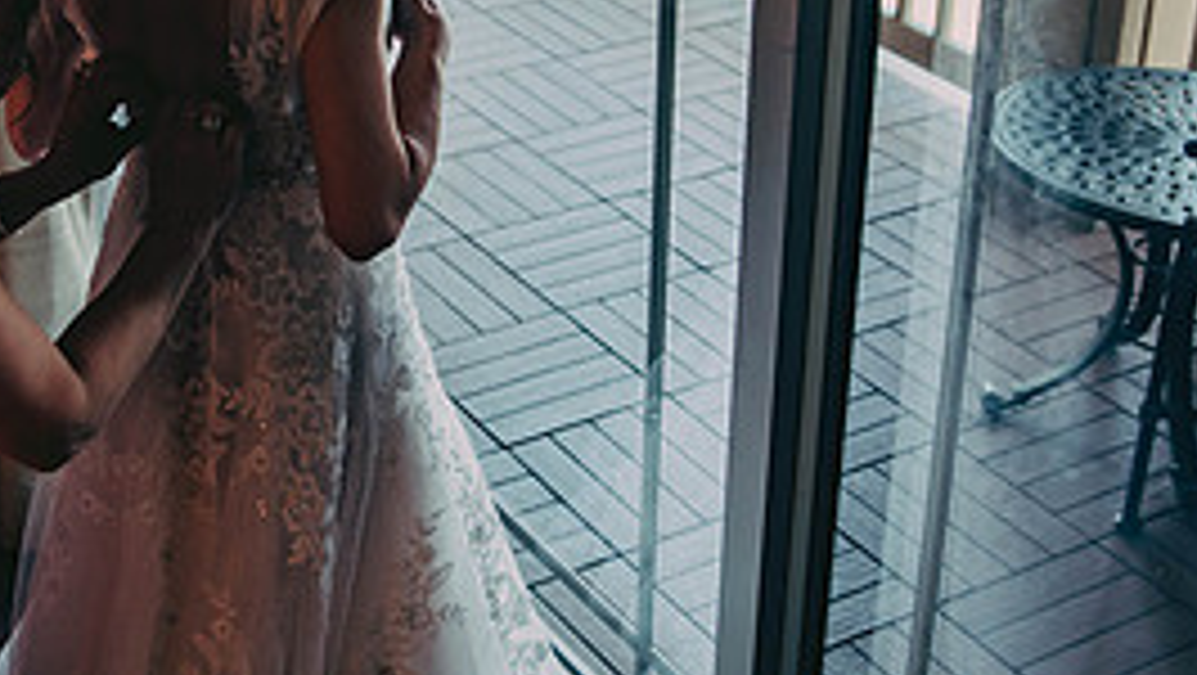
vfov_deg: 18.5
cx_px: 297
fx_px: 2033
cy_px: 65
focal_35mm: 64
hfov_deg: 32.2
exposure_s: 1/125
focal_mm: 28
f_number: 2.8
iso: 400
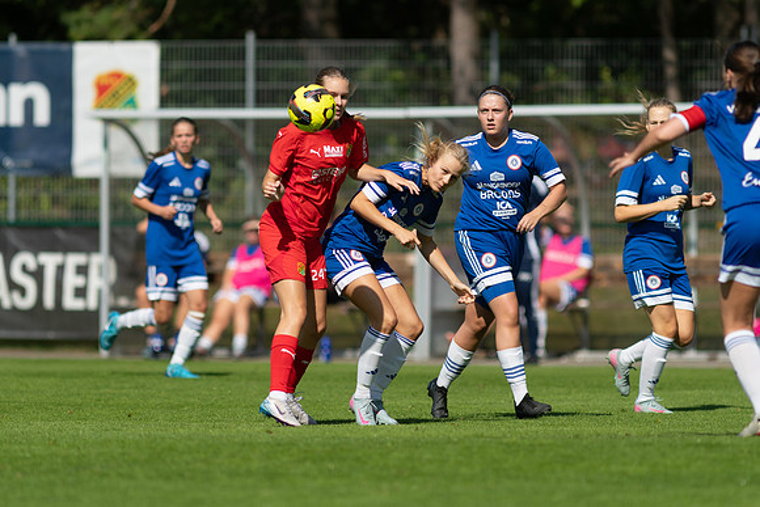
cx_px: 380
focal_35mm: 450
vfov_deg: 3.1
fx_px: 9502
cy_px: 254
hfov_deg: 4.6
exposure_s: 1/3200
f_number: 3.2
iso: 100
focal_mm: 300
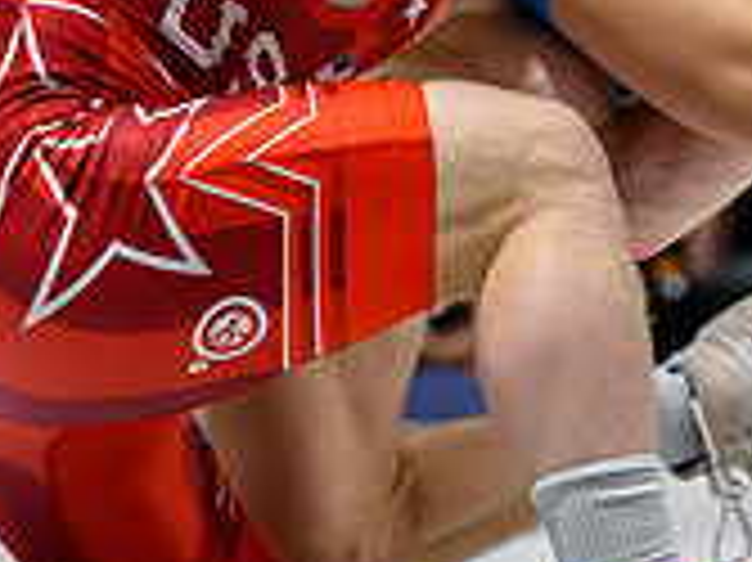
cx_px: 226
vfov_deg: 3.8
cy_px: 39
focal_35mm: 387
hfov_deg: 5.1
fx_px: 8401
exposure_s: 1/640
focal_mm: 95
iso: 5600
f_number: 2.8
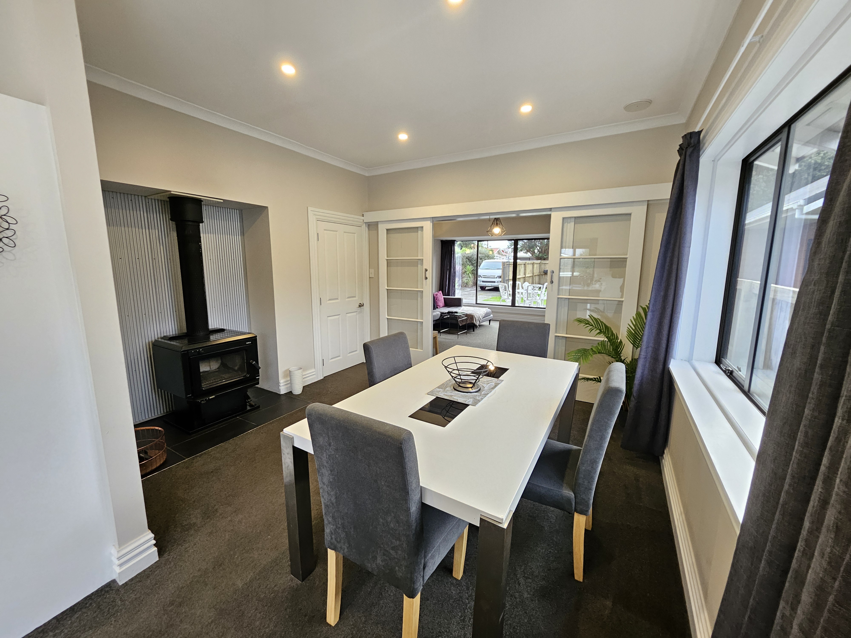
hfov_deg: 106.2
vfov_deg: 89.9
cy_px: 319
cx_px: 426
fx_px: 320
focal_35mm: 13
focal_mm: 1.7
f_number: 2.2
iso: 125
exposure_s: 1/50
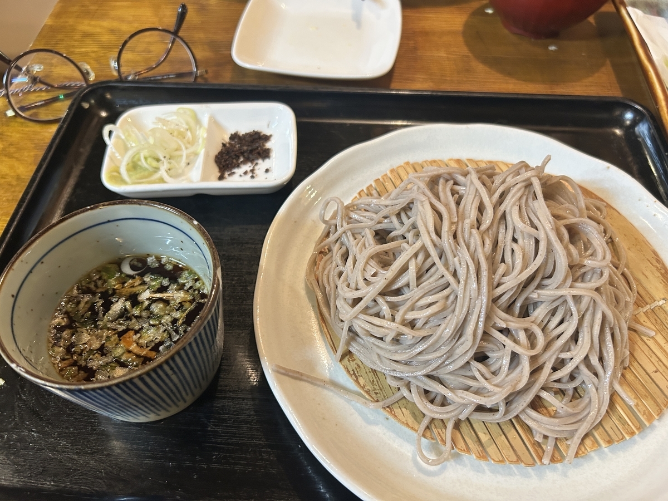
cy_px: 250
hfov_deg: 67.3
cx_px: 334
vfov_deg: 53.1
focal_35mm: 26
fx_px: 502
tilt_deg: -54.9
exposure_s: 1/50
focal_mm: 5.7
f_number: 1.5
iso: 250
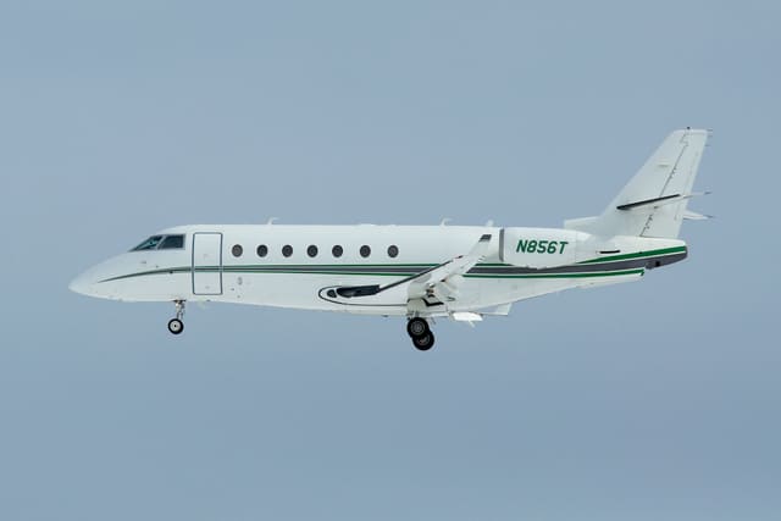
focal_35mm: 300
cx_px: 390
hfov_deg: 6.9
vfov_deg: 4.6
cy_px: 260
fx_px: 6509
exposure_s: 1/2000
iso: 250
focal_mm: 200
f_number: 8
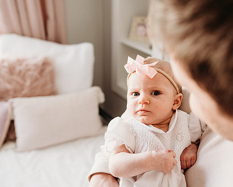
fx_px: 221
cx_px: 142
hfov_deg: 55.2
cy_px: 99
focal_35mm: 32
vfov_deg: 45.8
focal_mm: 24
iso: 640
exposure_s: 1/80
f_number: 2.8
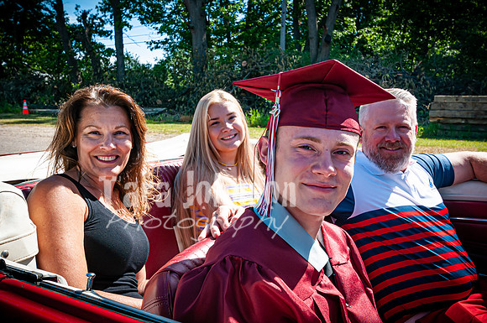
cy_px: 162
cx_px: 244
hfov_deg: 53.2
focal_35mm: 36
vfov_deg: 36.8
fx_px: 486
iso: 200
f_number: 9
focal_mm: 24
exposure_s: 1/320
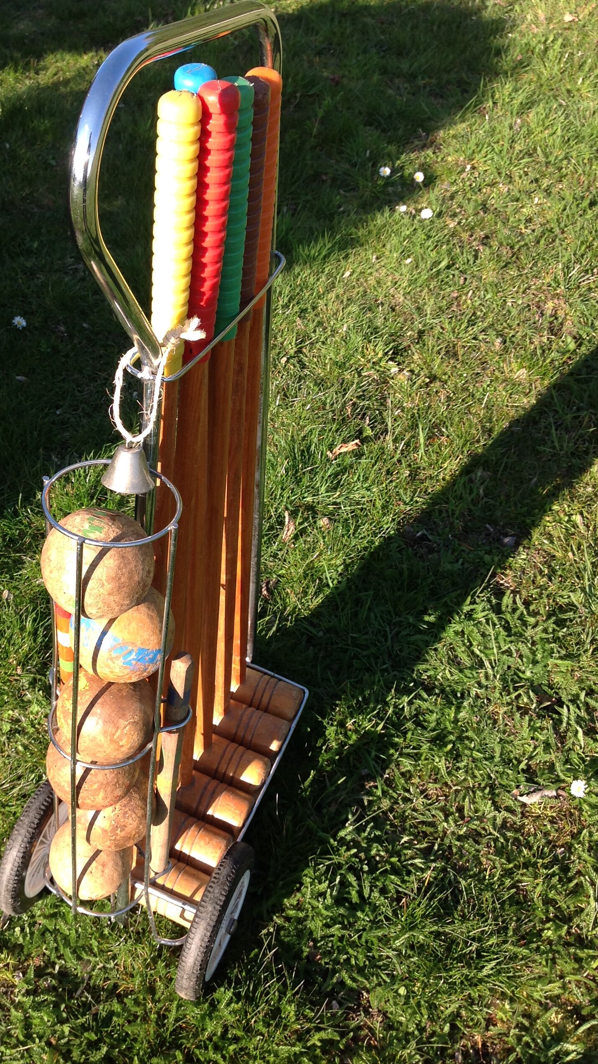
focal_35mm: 39
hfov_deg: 30.2
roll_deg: +0.9
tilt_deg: -44.1
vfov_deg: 51.6
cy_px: 532
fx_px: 1100
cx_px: 204
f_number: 2.4
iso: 50
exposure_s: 1/530
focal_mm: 4.28
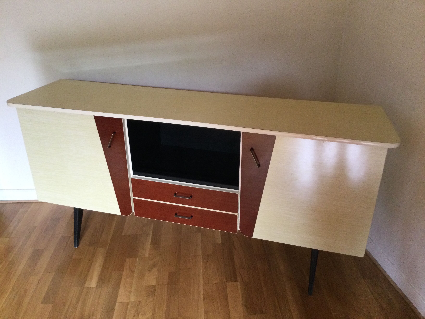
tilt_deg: -27.0
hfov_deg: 58.4
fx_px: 381
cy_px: 160
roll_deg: -0.3
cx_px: 212
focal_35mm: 31
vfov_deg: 45.4
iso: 160
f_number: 2.4
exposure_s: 1/33
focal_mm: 3.3
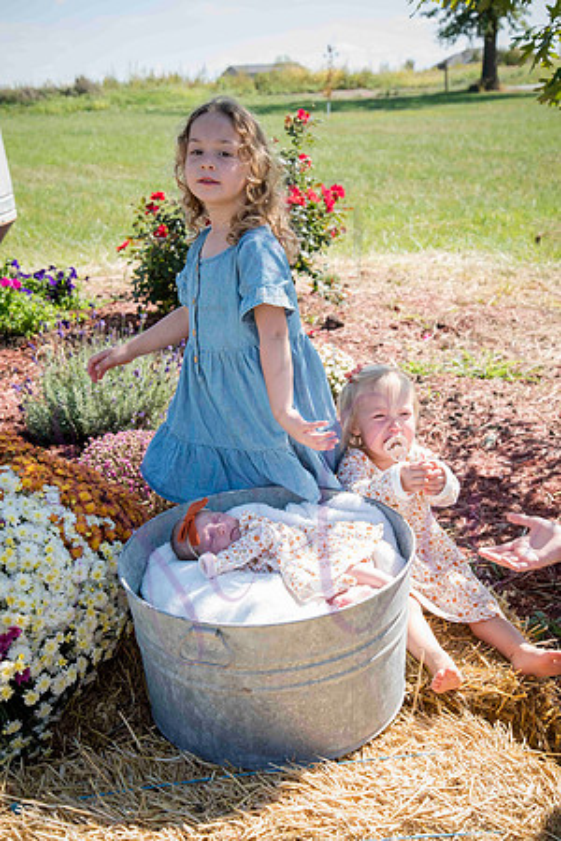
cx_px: 280
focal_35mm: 52
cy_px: 420
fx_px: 1215
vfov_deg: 38.2
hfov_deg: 26.0
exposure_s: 1/320
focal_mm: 52
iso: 400
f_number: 7.1
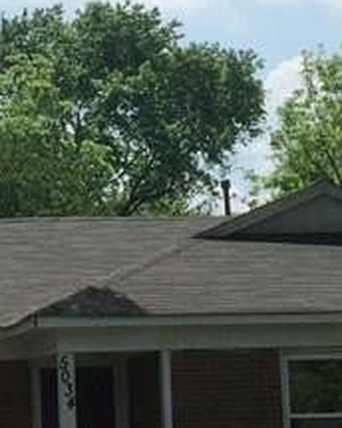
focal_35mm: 135
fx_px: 1708
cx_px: -99
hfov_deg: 11.2
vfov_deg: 14.3
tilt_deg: +8.4
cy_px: 199
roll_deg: -0.1
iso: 32
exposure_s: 1/2198
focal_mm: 4.15
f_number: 2.2
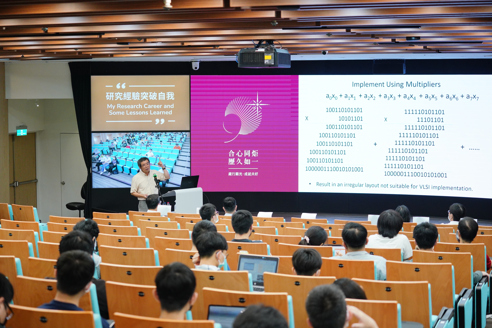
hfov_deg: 28.8
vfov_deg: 19.5
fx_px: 957
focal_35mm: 70
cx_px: 246
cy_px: 164
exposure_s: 1/320
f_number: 4
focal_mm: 70
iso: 2000
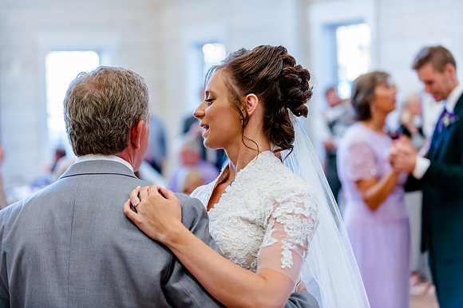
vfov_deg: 17.0
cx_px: 232
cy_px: 154
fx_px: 1028
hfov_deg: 25.4
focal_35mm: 80
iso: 2000
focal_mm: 80
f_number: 2.8
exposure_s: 1/500
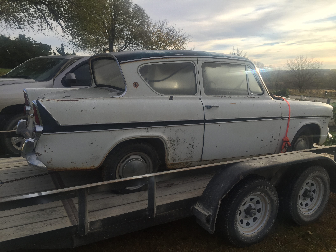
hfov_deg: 61.7
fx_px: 281
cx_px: 168
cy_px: 126
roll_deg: +2.0
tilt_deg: -9.5
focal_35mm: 29
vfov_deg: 48.2
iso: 32
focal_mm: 4.15
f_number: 2.2
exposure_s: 1/694
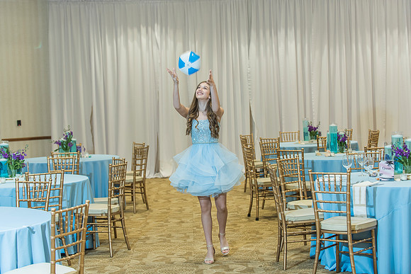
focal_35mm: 72
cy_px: 132
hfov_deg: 27.9
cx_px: 198
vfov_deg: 18.8
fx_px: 827
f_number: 4
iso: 1000
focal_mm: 70
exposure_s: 1/100
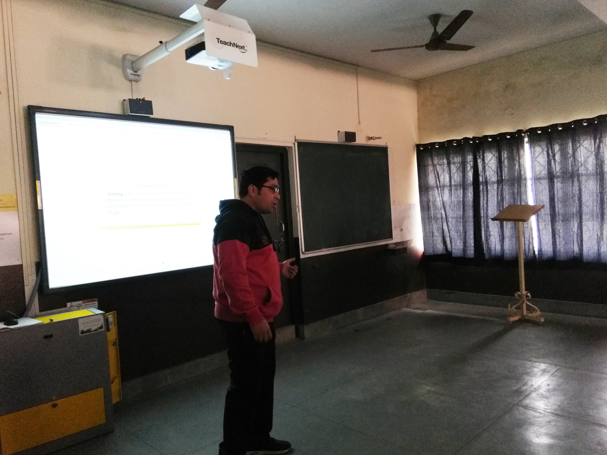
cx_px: 299
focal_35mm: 27
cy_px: 229
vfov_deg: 51.4
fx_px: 473
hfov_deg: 65.3
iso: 200
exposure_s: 1/30
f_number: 2.2
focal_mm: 3.81
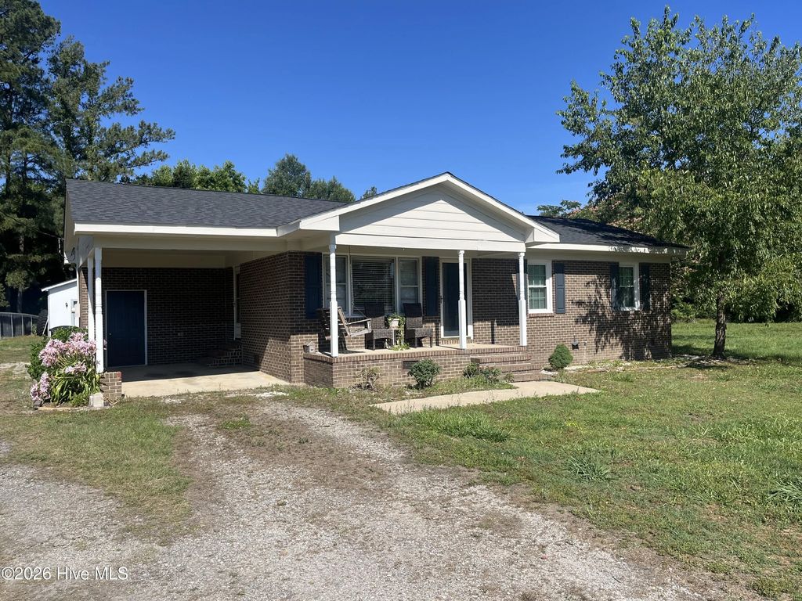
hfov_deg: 67.3
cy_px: 300
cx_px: 401
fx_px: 602
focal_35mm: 26
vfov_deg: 53.1
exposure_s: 1/3745
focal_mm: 5.1
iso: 50
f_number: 1.6
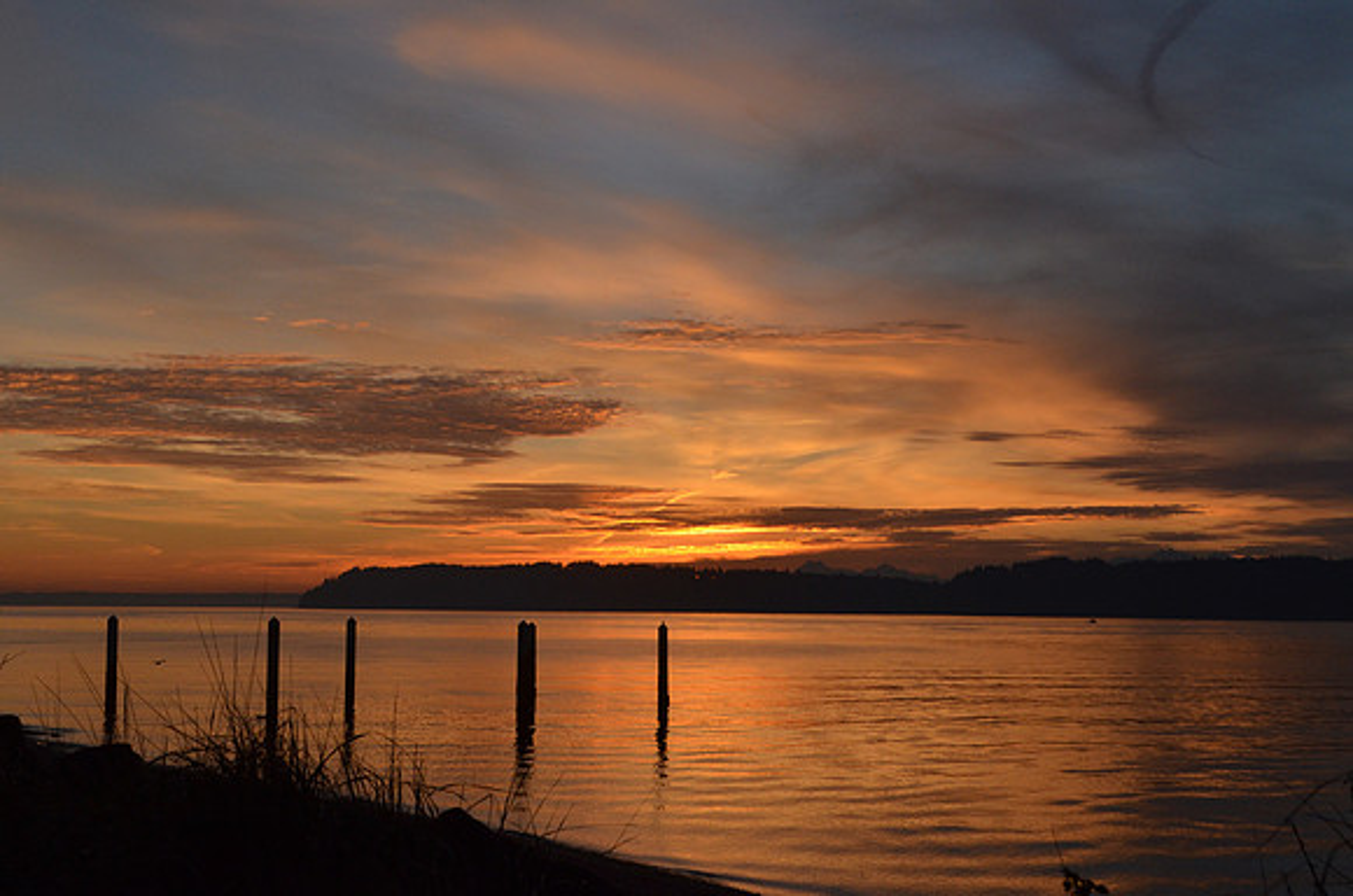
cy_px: 448
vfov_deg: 25.6
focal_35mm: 52
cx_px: 676
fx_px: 1969
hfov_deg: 37.9
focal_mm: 35
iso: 800
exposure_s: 1/640
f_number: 10
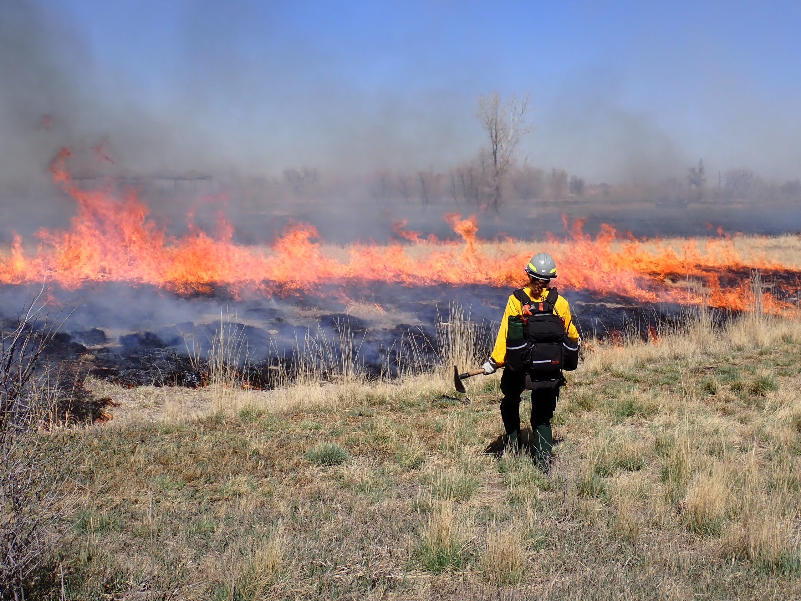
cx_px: 400
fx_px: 1018
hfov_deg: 42.9
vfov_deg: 32.9
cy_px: 300
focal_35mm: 44
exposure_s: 1/160
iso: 100
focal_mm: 7.84
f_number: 11
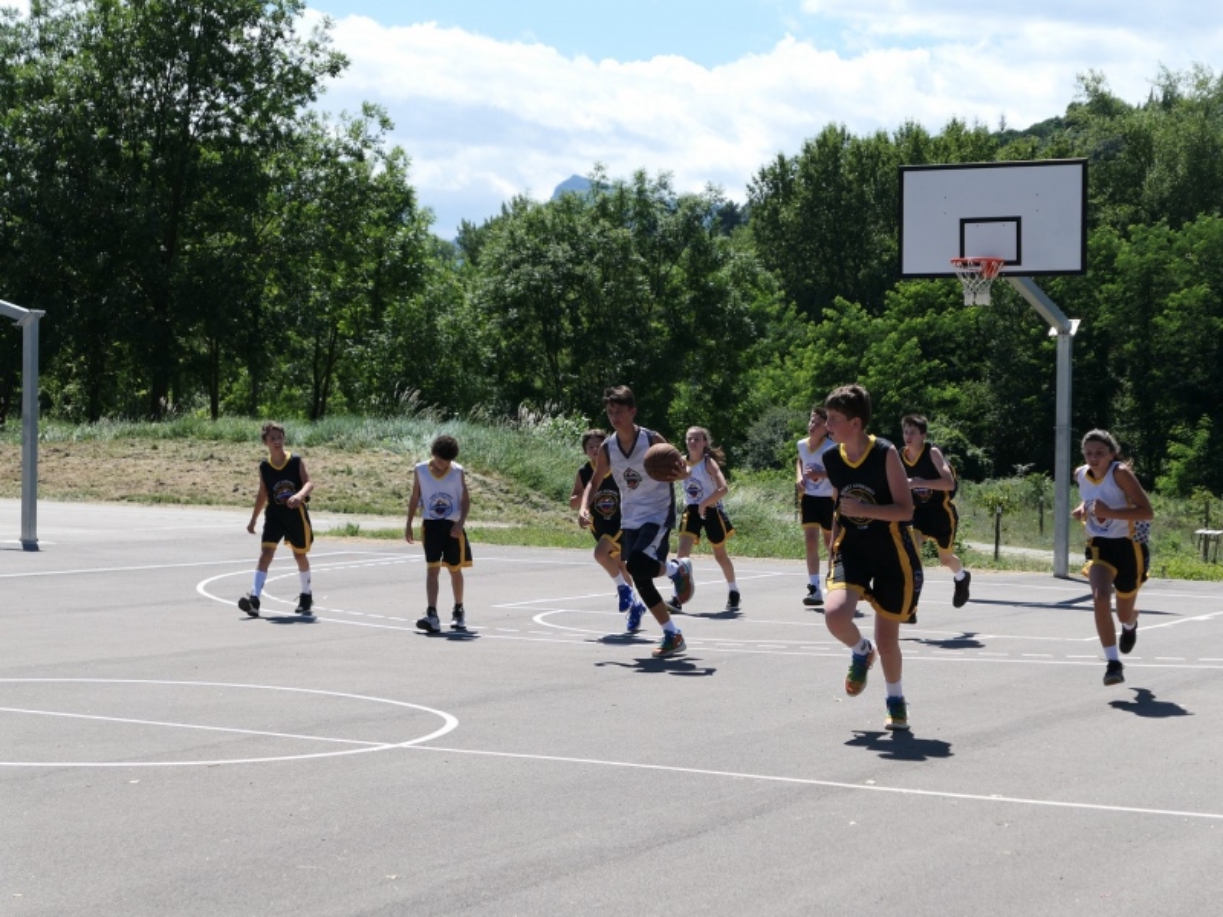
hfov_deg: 25.0
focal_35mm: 78
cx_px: 612
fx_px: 2756
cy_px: 458
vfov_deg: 18.9
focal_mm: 26.4
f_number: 3.2
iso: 125
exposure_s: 1/1600
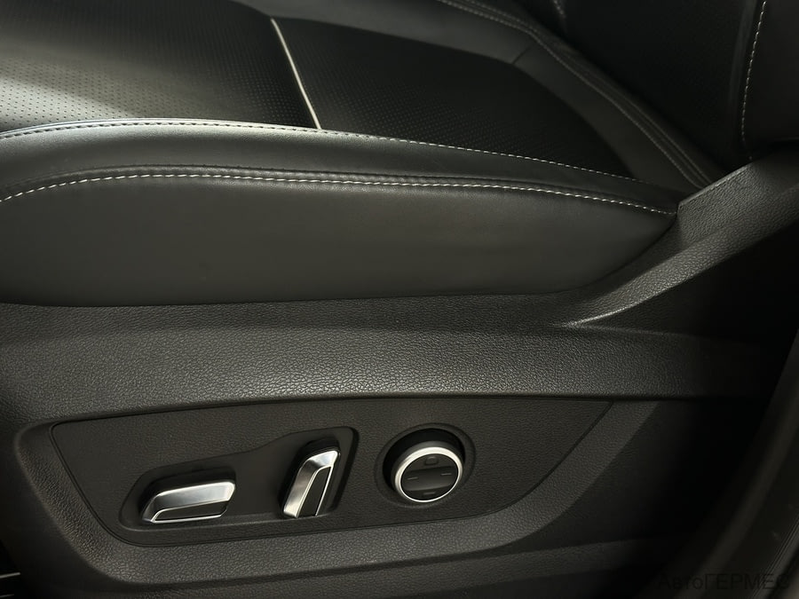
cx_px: 400
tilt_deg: -29.1
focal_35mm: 48
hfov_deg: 39.7
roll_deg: +0.5
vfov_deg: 30.3
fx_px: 1108
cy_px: 300
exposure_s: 1/33
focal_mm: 6.86
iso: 200
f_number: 1.78
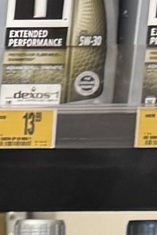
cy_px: 418
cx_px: -759
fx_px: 1600
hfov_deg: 4.4
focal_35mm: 245
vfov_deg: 8.1
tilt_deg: -1.4
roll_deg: -0.4
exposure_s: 1/60
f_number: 1.78
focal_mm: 6.76
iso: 200
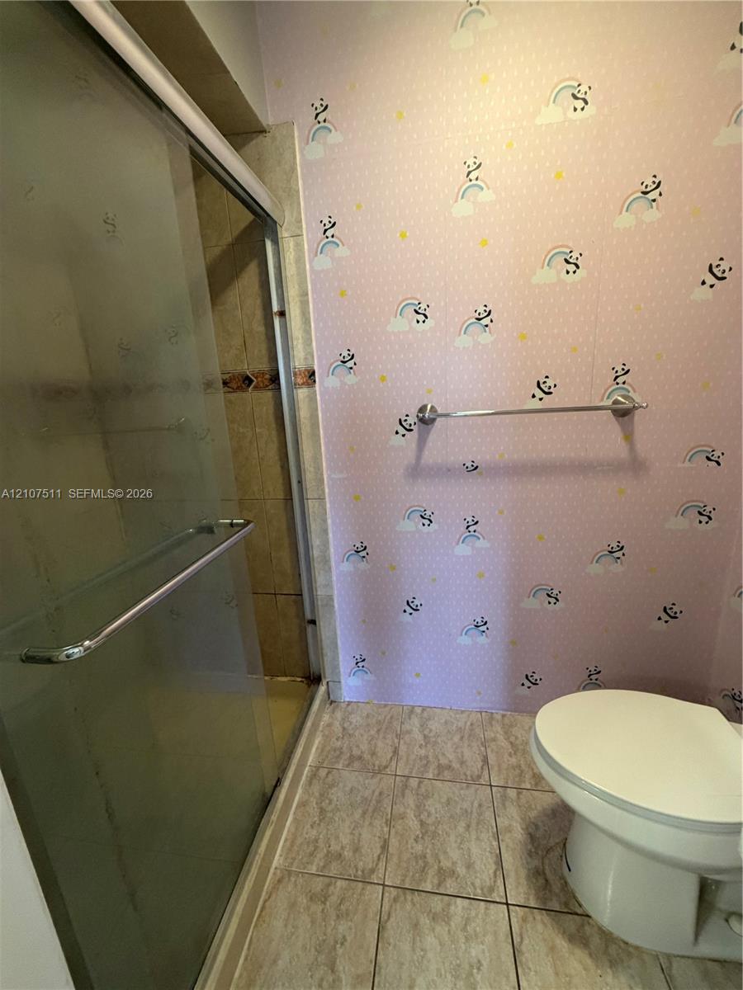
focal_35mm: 14
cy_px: 495
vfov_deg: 102.1
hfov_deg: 85.7
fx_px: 401
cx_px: 372
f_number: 2.2
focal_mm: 2.22
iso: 400
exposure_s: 1/60
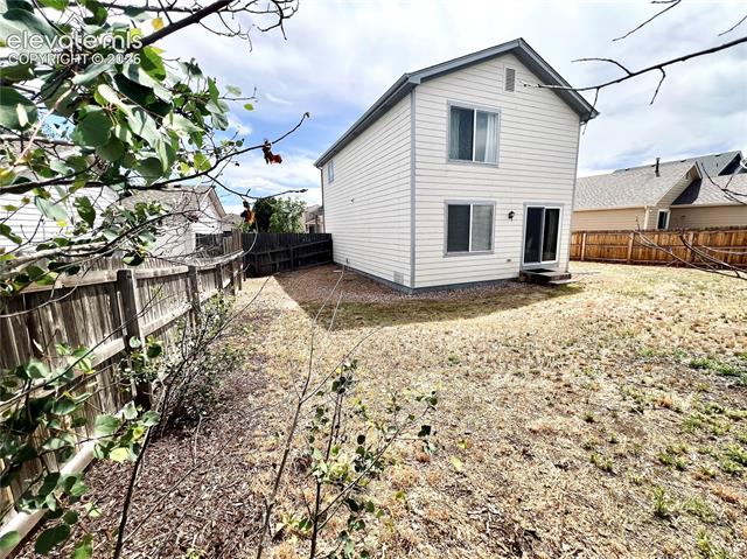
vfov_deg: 89.8
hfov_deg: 106.2
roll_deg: +1.0
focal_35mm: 13
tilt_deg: -9.6
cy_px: 280
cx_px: 374
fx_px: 280
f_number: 1.8
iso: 32
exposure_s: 1/1155
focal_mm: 1.57
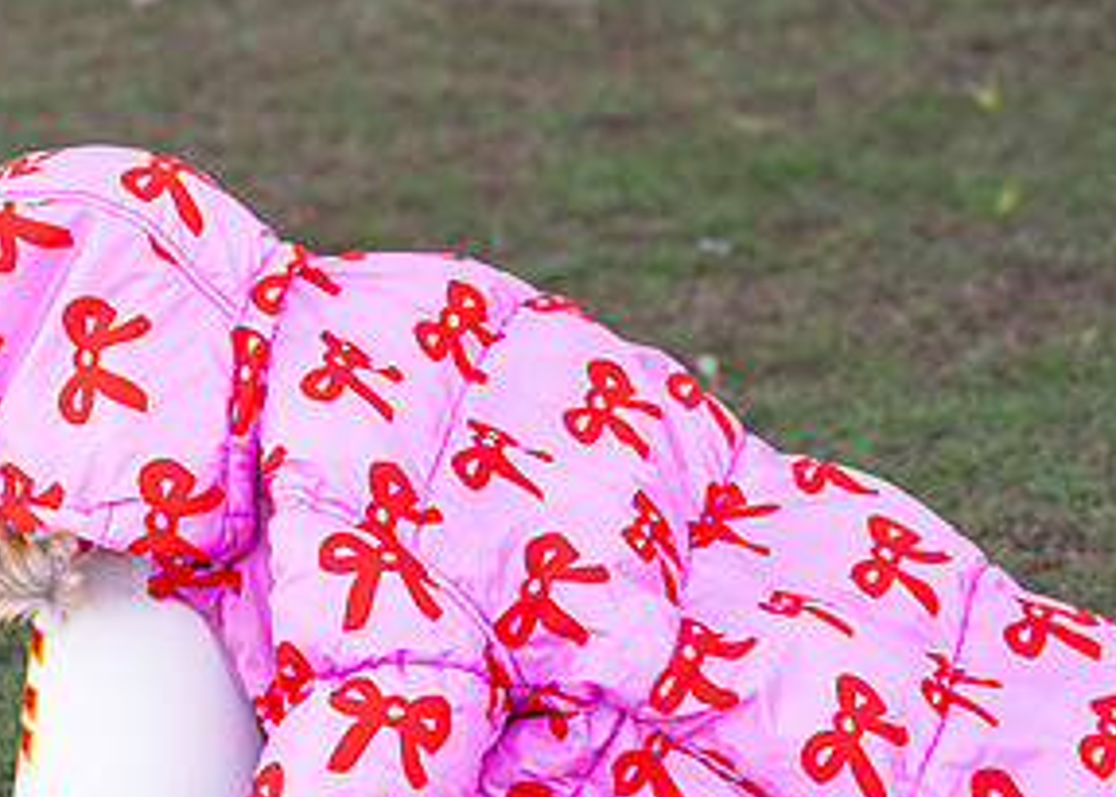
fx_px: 6878
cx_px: 366
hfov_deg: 9.3
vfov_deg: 6.6
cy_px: 507
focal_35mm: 217
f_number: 2.8
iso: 500
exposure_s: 1/1250
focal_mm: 70
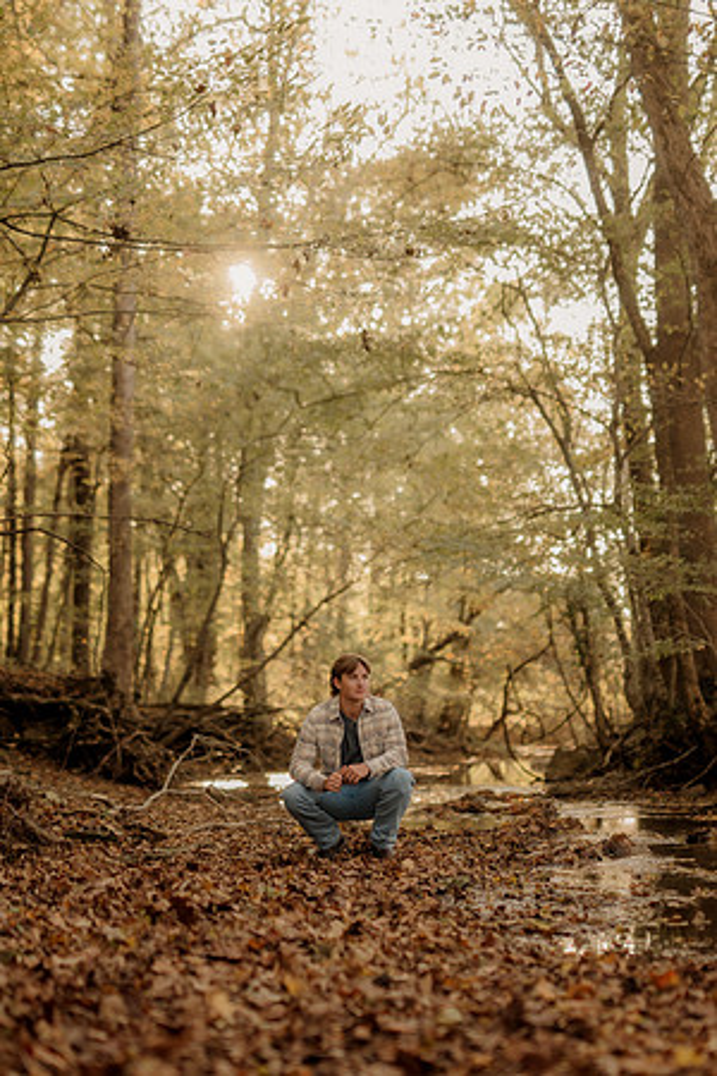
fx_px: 2240
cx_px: 358
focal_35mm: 75
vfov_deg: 27.0
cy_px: 538
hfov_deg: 18.2
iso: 200
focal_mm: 50
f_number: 1.4
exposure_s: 1/250
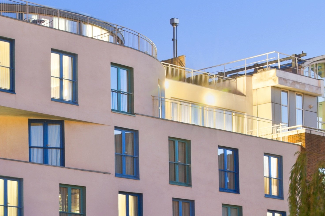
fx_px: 1038
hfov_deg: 17.4
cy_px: 268
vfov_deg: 11.6
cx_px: 11
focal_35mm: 115
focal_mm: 40
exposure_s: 30
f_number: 10
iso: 200
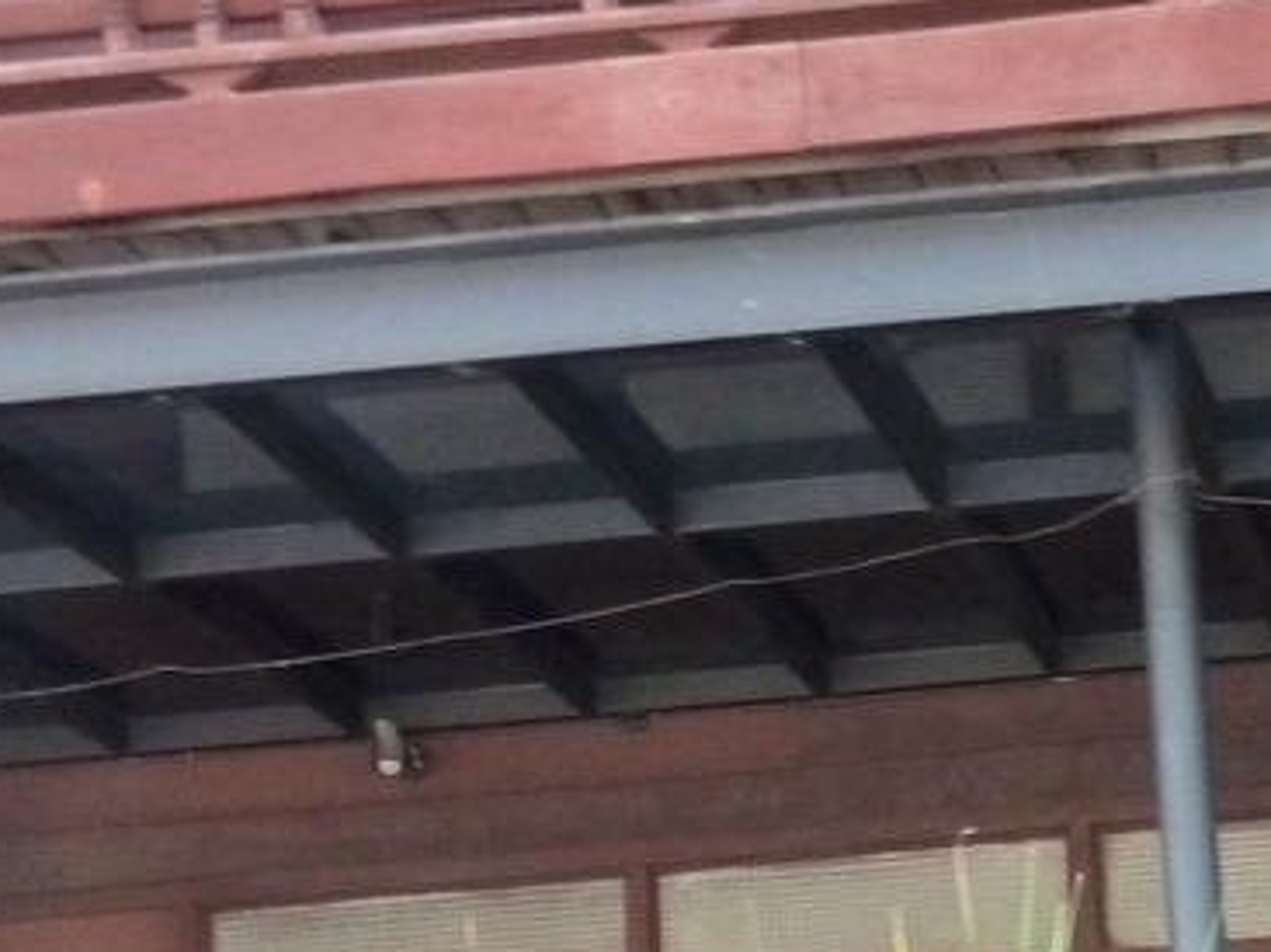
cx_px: 1674
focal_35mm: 82
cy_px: 1501
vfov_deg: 16.2
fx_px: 3009
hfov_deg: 21.5
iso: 500
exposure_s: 1/160
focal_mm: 4.1
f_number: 3.3
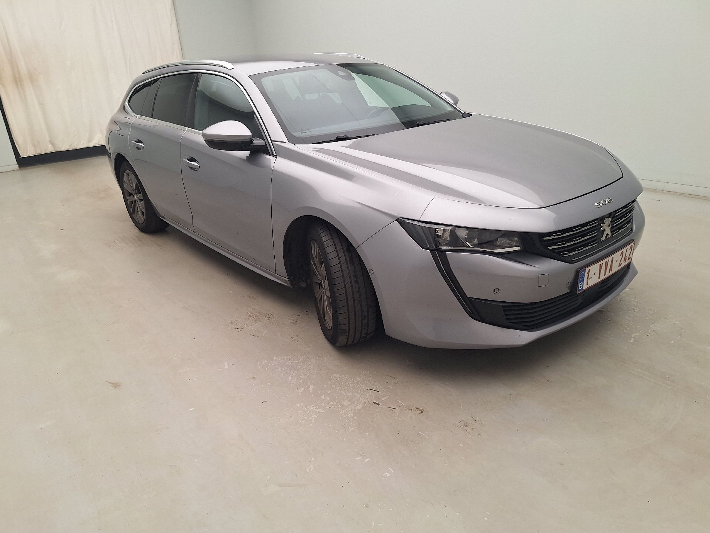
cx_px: 352
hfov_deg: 71.6
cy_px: 273
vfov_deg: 56.8
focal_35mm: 24
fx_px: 492
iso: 40
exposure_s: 1/100
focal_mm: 5.54
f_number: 1.8
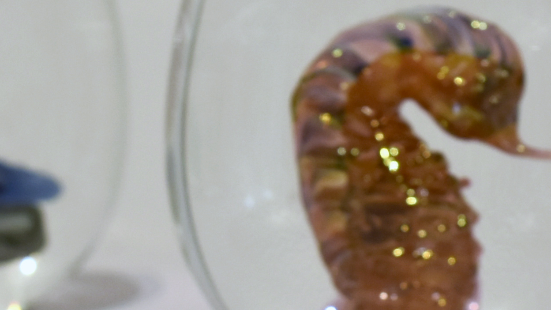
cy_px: 102
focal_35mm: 151
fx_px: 2206
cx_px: 292
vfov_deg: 8.0
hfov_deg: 14.2
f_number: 5
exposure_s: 1/100
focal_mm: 20
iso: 400
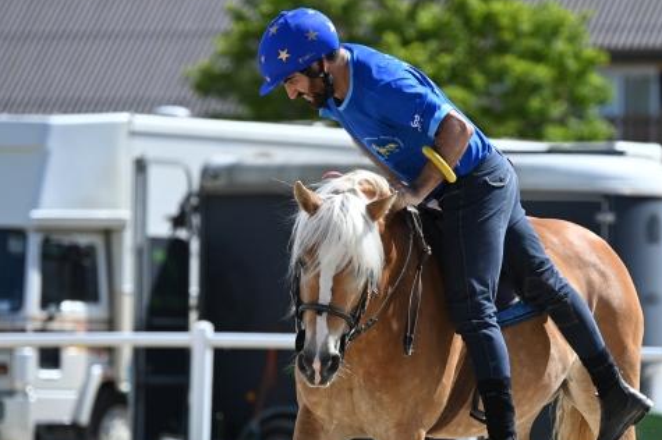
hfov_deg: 5.1
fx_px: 7424
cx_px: 433
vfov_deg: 3.4
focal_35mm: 404
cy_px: 313
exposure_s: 1/1250
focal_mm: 240
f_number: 5.6
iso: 280
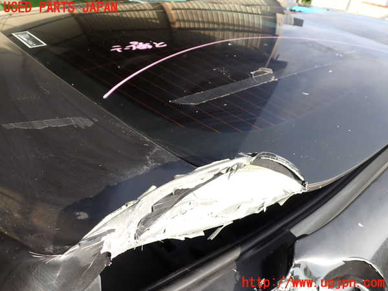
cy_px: 146
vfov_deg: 46.8
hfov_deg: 60.0
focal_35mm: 30
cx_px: 194
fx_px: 336
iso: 100
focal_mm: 5.4
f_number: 3.2
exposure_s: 1/250
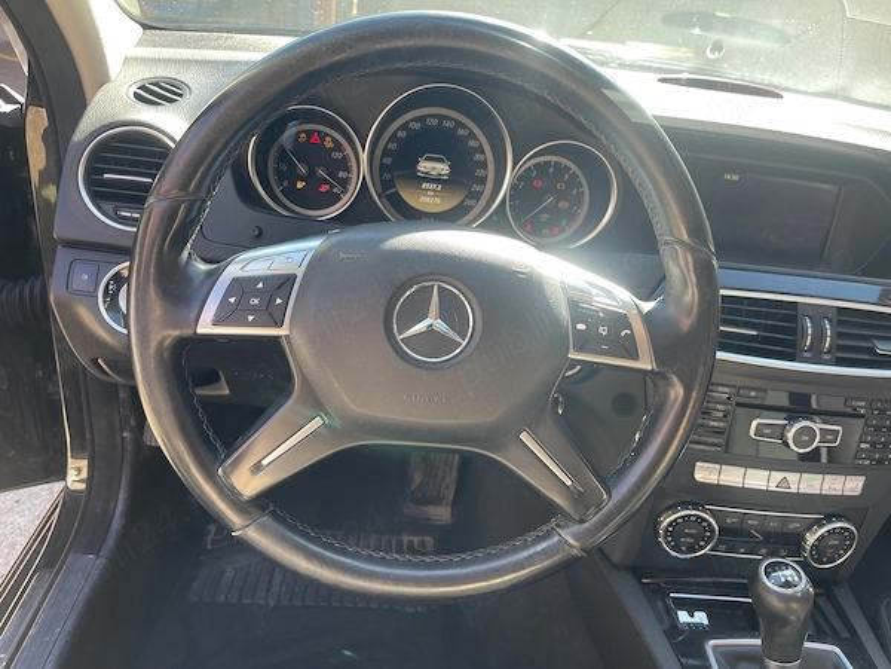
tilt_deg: -30.5
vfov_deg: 54.9
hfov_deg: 69.4
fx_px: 643
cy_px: 334
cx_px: 446
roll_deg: -9.7
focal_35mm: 25
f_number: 1.6
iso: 80
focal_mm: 5.1
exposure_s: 1/121
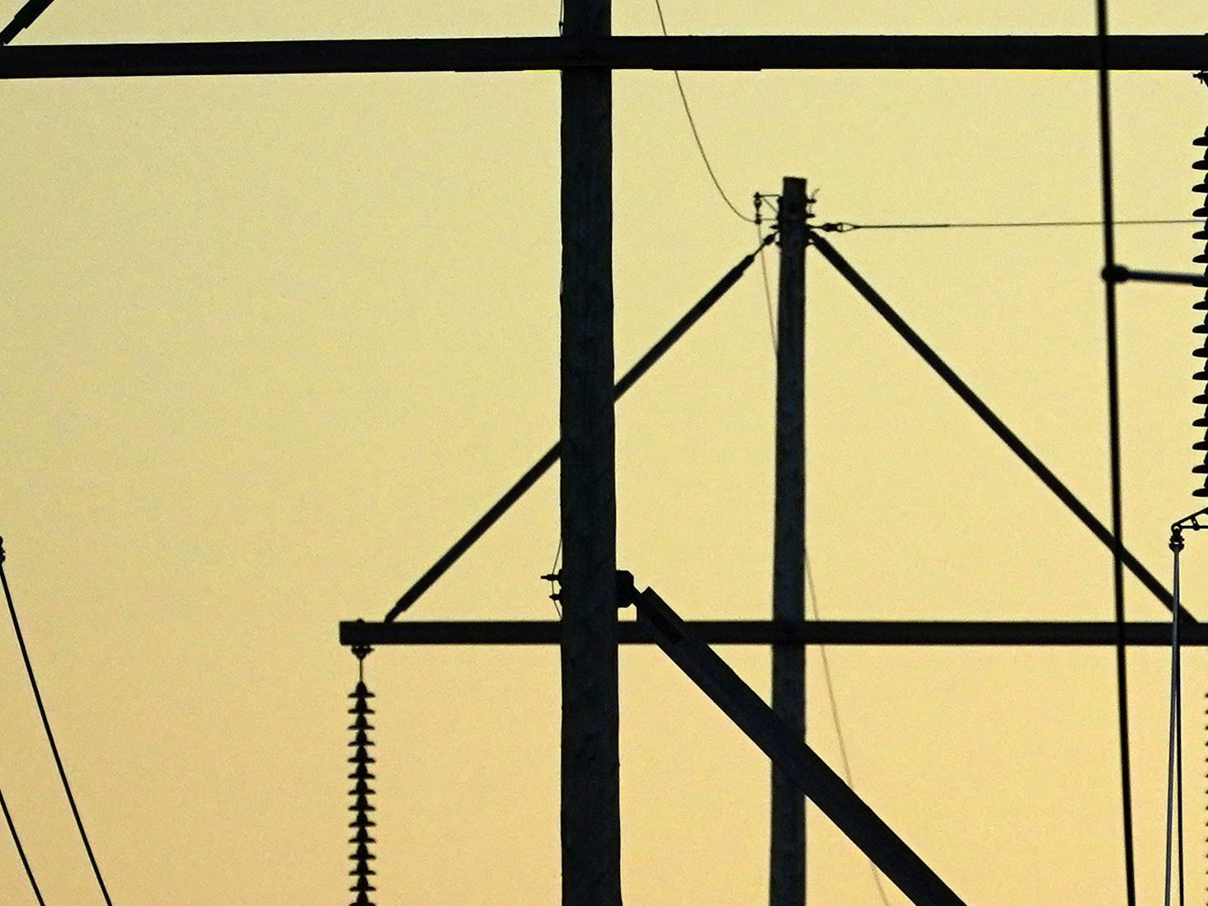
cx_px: 970
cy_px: 751
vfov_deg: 1.3
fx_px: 41217
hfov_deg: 1.7
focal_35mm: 1181
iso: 500
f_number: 5.6
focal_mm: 300
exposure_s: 1/4000
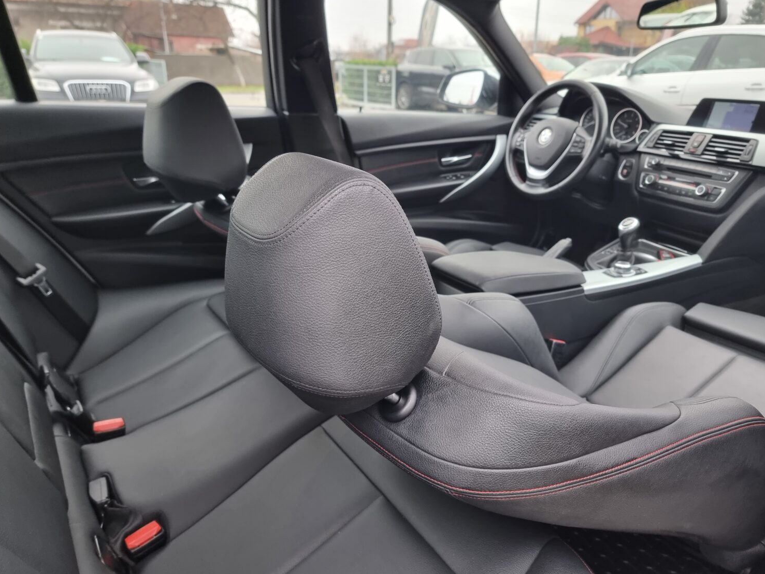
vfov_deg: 53.1
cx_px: 412
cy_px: 293
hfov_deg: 67.2
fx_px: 575
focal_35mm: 26
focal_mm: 6.7
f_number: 1.8
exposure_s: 1/60
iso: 160
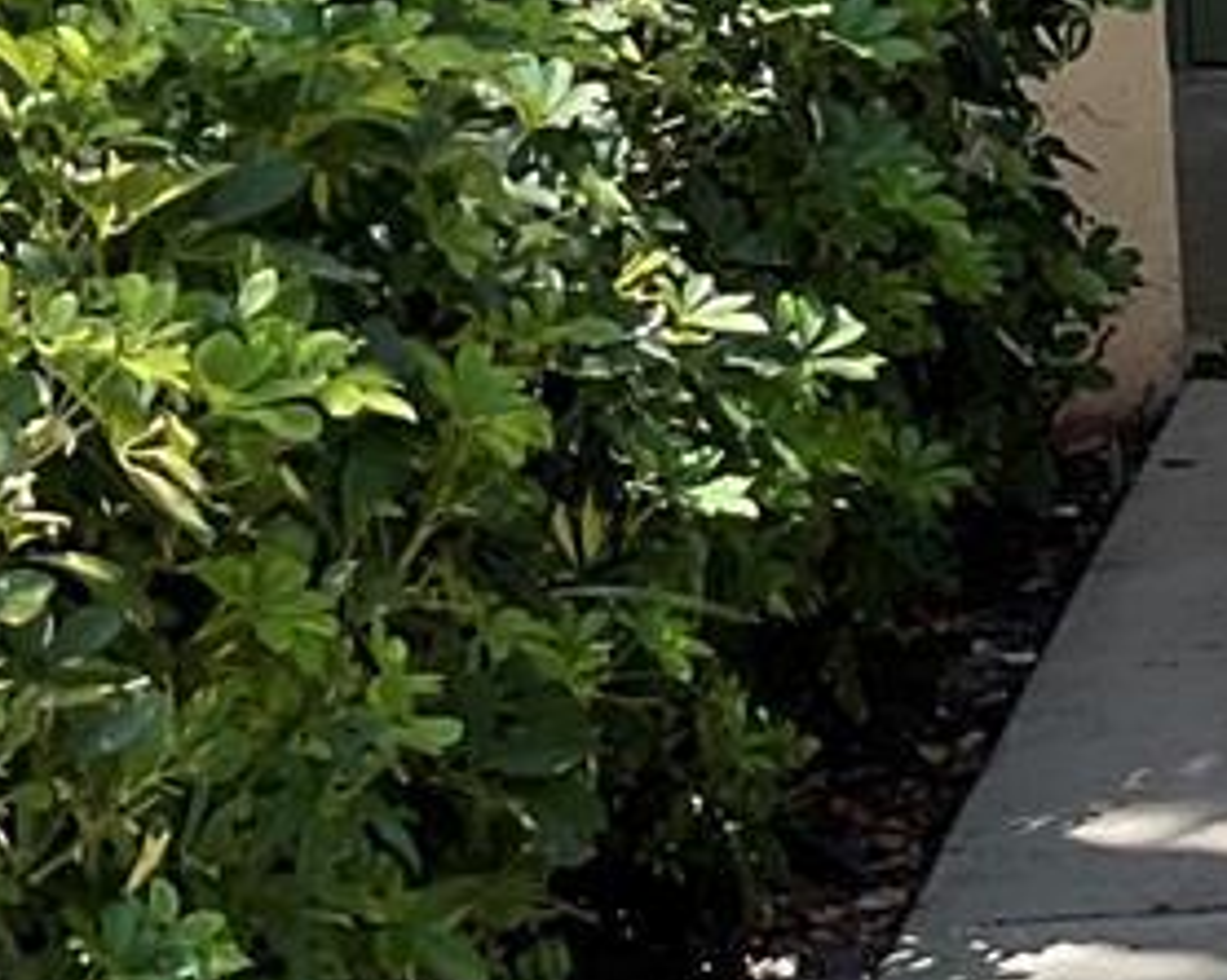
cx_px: 2838
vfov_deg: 9.4
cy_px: 26
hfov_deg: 10.4
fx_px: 5915
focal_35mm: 163
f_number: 1.8
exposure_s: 1/514
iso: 16
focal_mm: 3
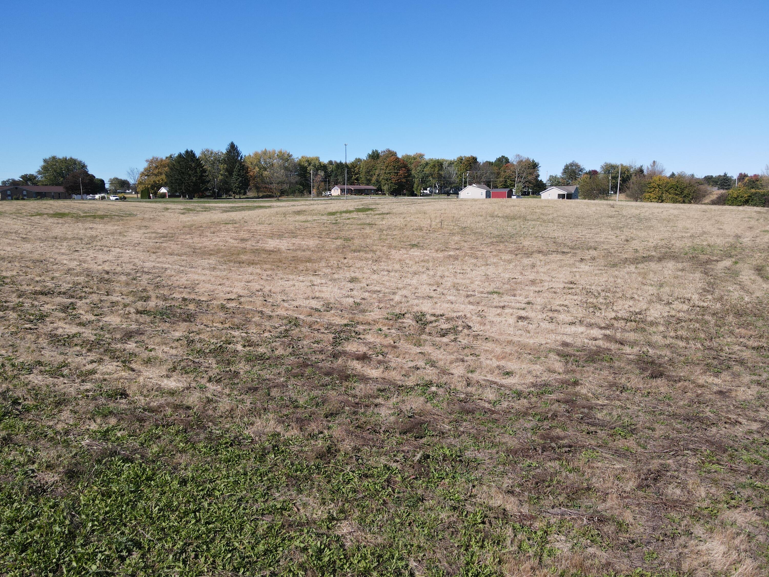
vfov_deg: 56.8
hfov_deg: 71.6
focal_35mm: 24
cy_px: 288
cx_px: 384
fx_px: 533
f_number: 2.8
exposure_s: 1/640
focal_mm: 4.5
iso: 100
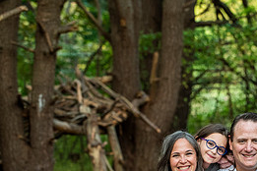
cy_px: 167
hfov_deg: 8.7
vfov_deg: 5.8
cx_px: 246
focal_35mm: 236
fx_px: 1685
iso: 1250
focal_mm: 102
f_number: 4
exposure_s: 1/125
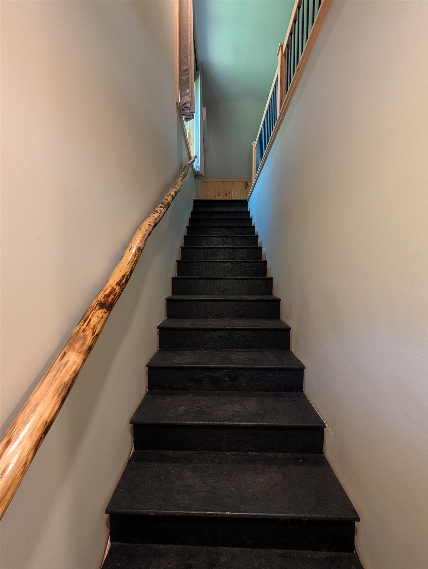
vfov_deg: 110.5
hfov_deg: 94.6
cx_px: 214
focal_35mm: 12
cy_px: 284
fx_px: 197
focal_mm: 2.02
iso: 221
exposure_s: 1/40
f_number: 1.7
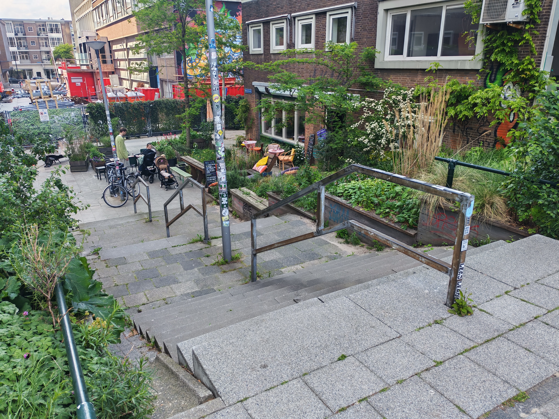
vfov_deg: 51.4
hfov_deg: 65.3
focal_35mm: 27
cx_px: 280
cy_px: 210
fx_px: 436
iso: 50
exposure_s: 1/130
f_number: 1.9
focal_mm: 6.12
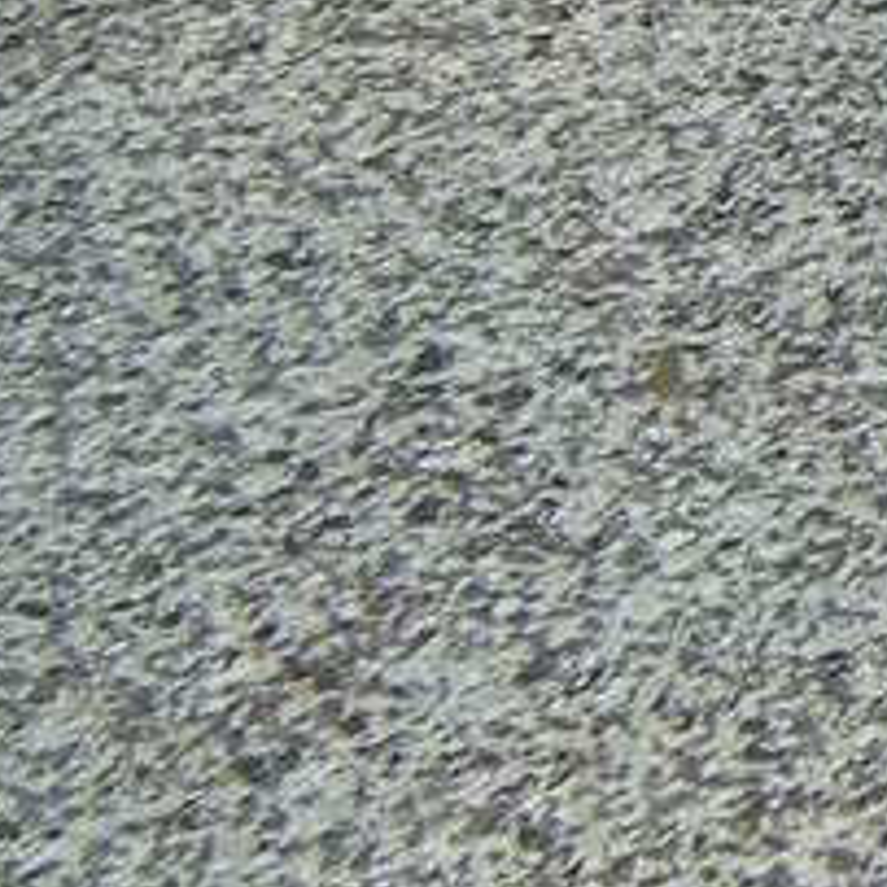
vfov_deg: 6.5
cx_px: 2386
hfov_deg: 6.3
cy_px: -769
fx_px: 7624
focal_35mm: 263
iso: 91
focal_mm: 5.3
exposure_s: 1/286
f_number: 2.9
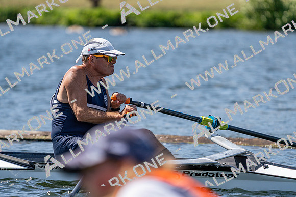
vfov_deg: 3.4
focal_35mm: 404
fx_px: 3322
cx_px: 148
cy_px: 98
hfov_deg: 5.1
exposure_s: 1/2000
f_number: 6.3
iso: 320
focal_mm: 404
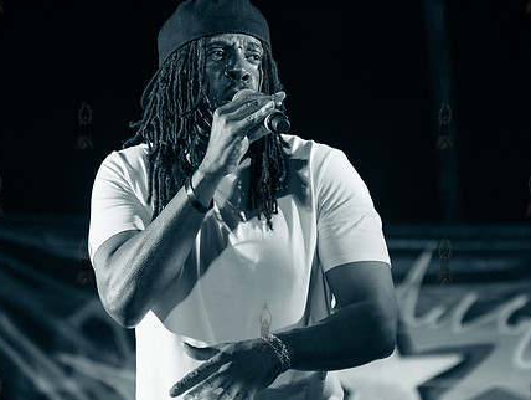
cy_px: 187
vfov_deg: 12.1
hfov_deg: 16.0
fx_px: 1889
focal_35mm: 123
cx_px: 255
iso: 1600
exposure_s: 1/1000
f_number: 2.8
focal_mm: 80
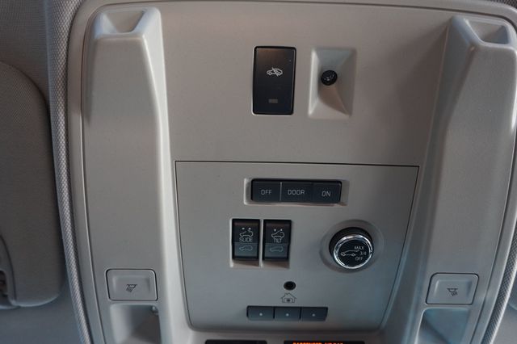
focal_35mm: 30
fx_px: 431
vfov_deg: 43.6
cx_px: 258
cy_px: 172
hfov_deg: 62.0
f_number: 4
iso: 320
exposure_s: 1/60
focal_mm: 20
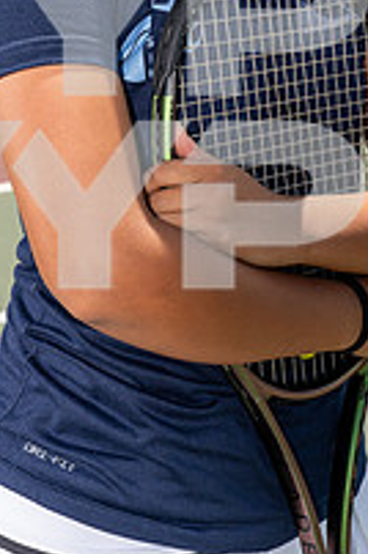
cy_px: 14
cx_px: 157
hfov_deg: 11.8
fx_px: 1785
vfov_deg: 17.3
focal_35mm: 116
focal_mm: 52
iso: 320
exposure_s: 1/1250
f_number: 6.3
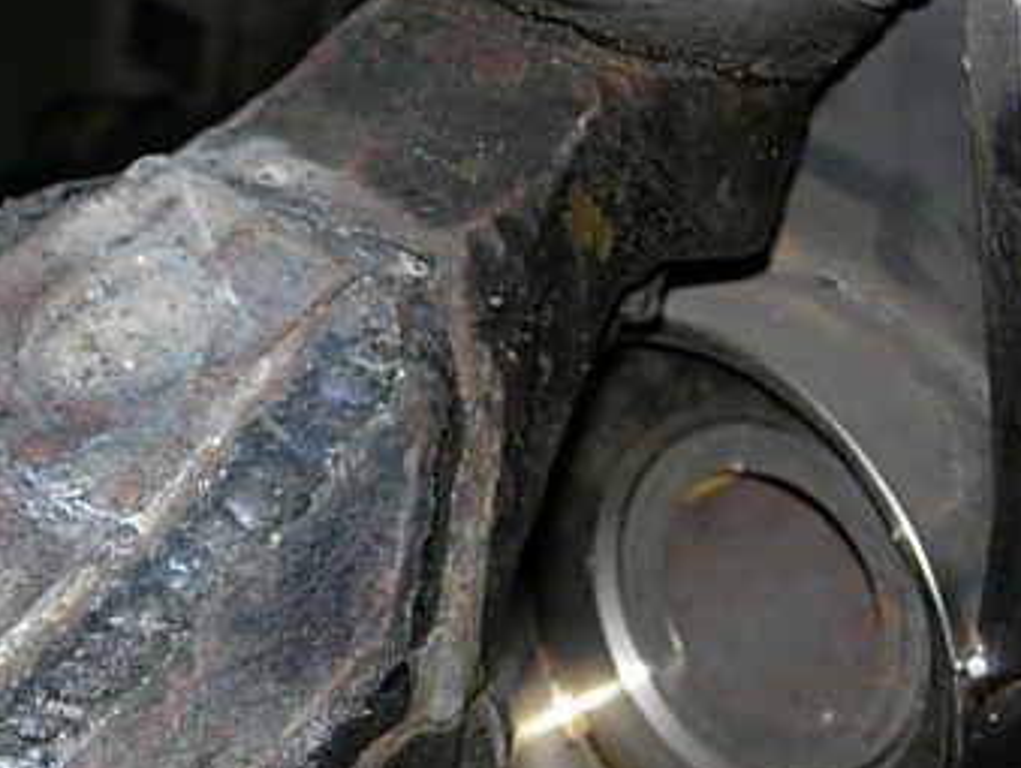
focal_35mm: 115
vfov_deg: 12.9
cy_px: 545
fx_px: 3396
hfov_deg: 17.0
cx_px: 187
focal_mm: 12.7
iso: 79
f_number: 3.5
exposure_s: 1/64
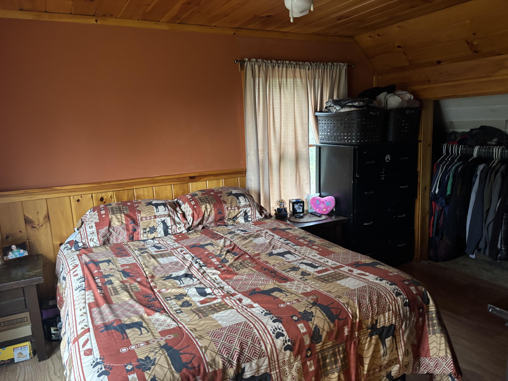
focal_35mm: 26
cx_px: 254
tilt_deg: -10.4
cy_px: 190
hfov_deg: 67.3
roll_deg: +2.2
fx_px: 382
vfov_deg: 53.1
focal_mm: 5.96
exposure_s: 1/40
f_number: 1.6
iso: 500
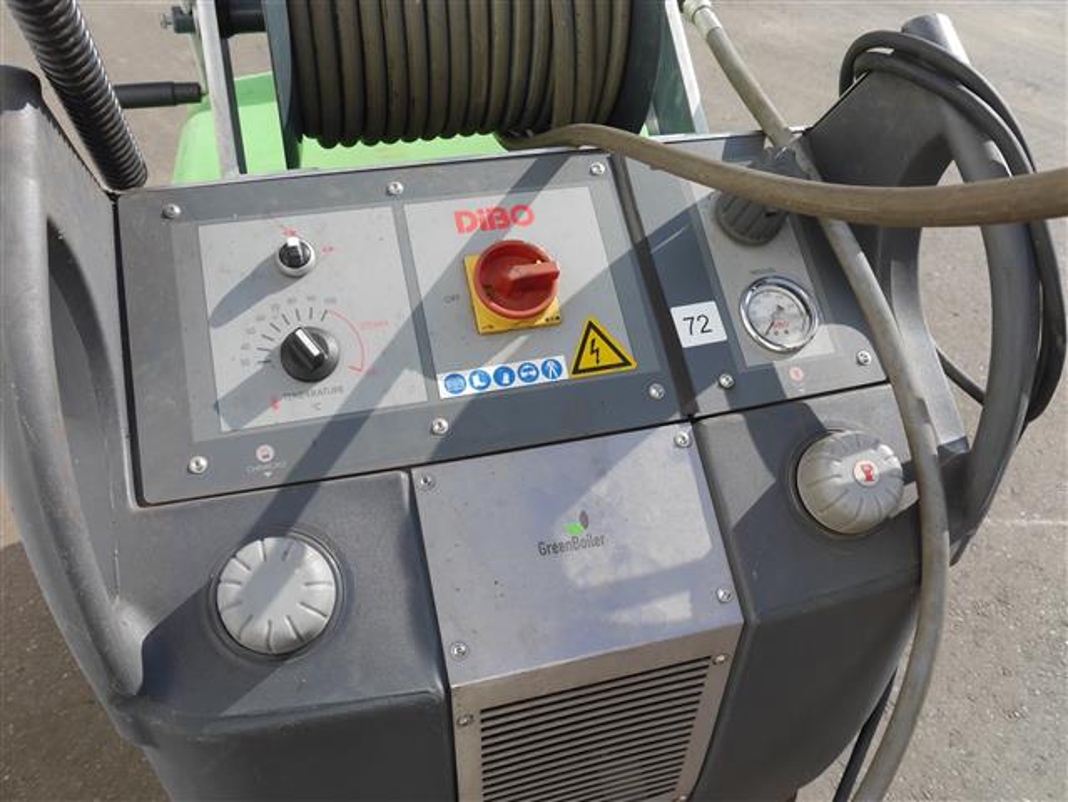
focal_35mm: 30
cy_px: 401
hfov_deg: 59.9
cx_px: 534
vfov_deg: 46.8
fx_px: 926
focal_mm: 15
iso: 160
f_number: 6.3
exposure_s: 1/400
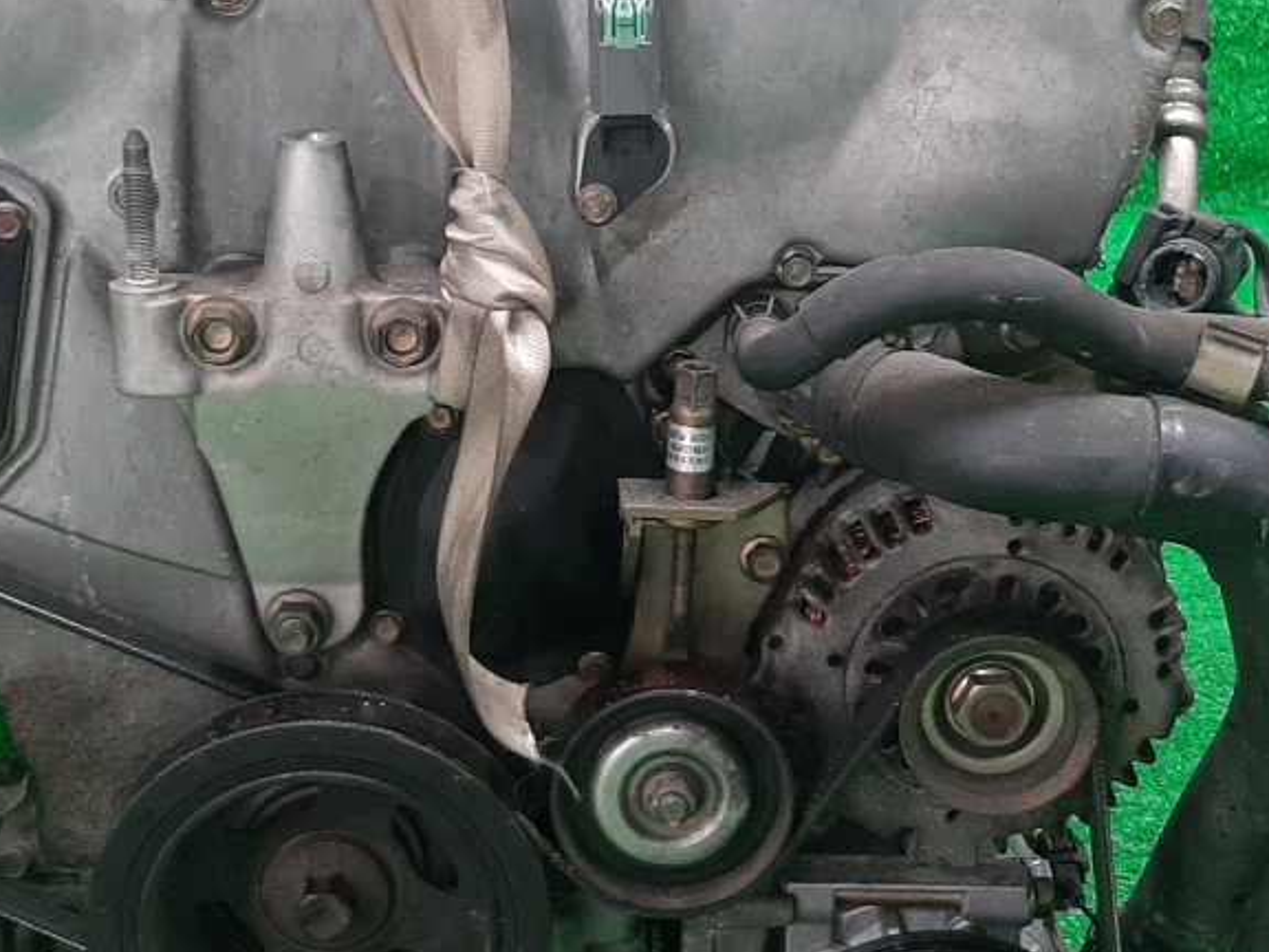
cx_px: 529
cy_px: 397
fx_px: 2383
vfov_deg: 22.6
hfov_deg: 29.8
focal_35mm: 65
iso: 146
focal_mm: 3.93
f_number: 1.7
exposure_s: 1/50
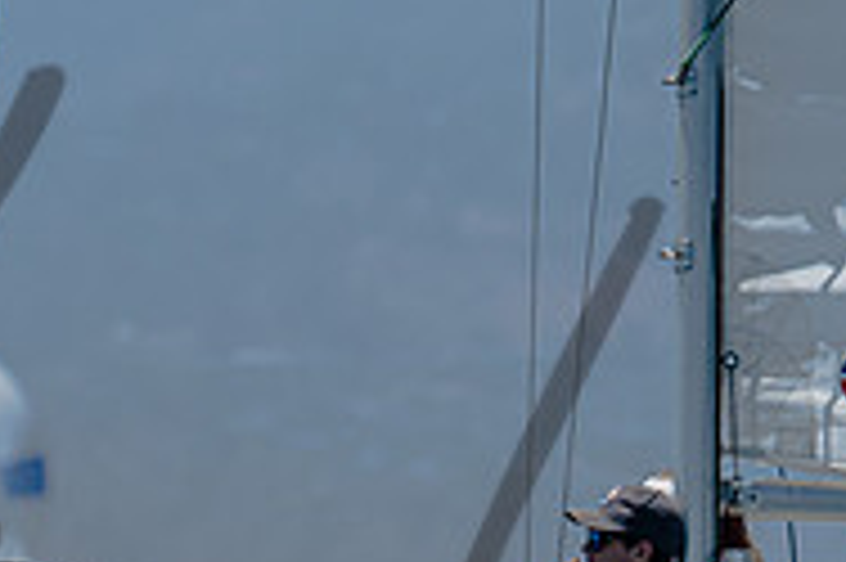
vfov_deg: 0.8
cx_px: 354
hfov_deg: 1.2
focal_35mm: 1788
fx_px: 41980
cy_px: 923
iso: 200
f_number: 5.6
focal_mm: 300
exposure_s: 1/2000
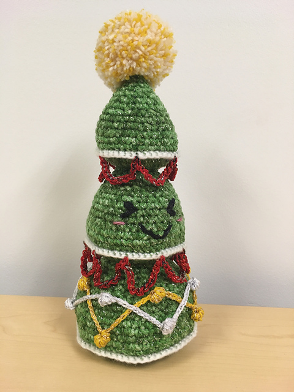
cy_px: 196
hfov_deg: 48.2
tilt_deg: -7.3
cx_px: 147
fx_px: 328
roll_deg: -2.0
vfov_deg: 61.7
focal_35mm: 29
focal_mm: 4.15
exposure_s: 1/30
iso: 80
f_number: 2.2
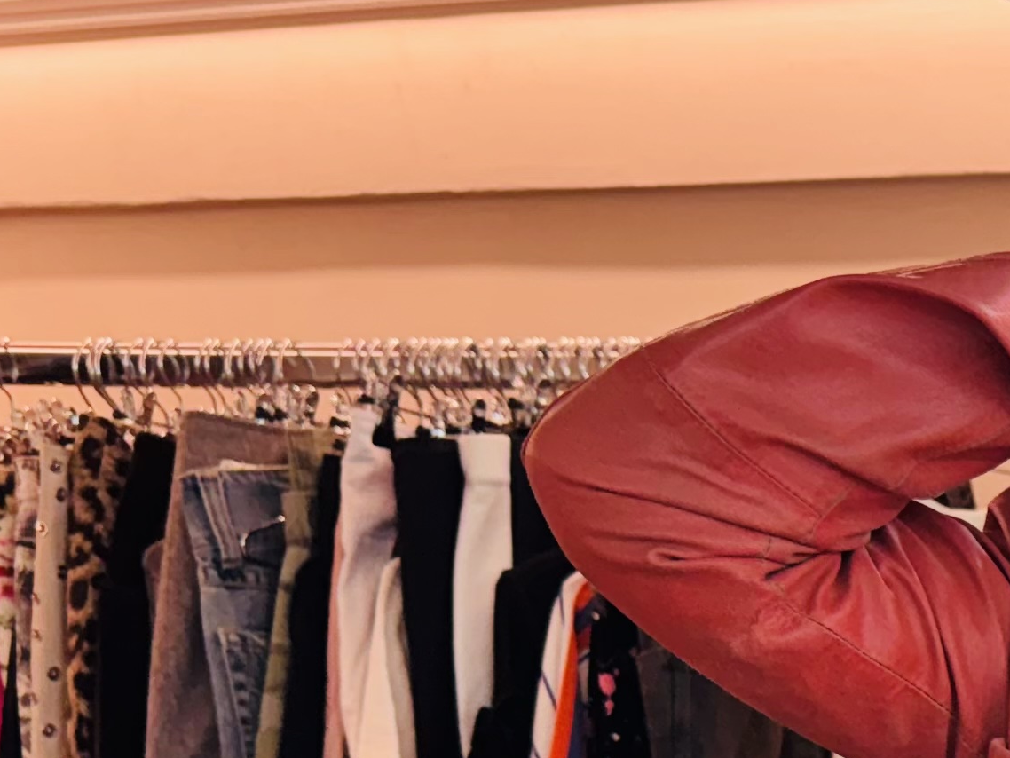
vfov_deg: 15.9
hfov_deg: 19.7
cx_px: 1551
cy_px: 1160
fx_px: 2481
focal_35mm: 85
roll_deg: -1.6
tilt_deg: -13.7
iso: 200
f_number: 1.78
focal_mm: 6.76
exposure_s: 1/100
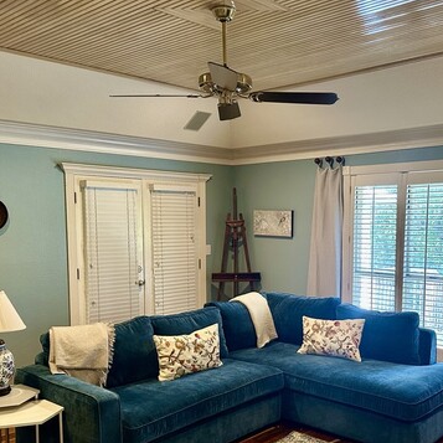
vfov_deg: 43.6
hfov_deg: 43.5
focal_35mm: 38
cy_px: 266
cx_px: 275
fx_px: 550
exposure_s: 1/60
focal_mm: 6.86
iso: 320
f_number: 1.78
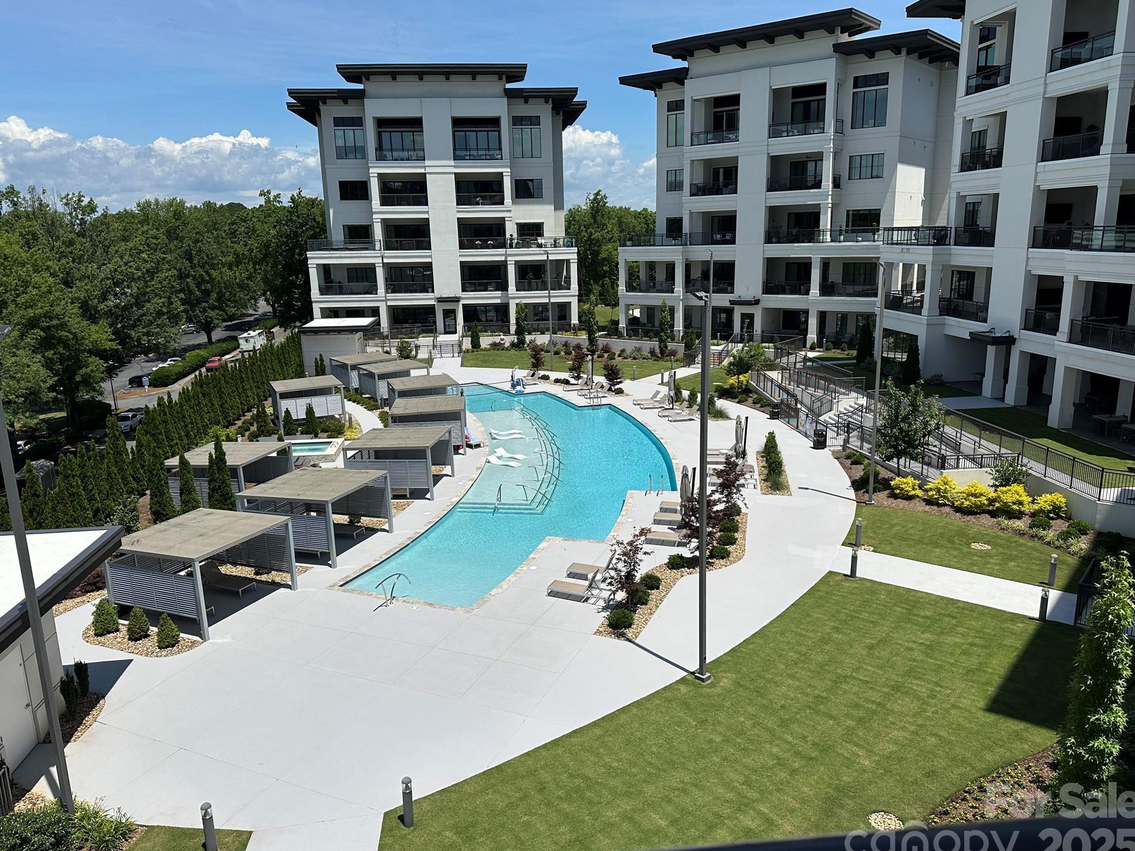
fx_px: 853
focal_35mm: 26
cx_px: 569
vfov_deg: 53.1
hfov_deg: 67.3
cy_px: 435
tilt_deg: -14.1
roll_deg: +0.5
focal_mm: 6.86
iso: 80
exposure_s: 1/8197
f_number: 1.78
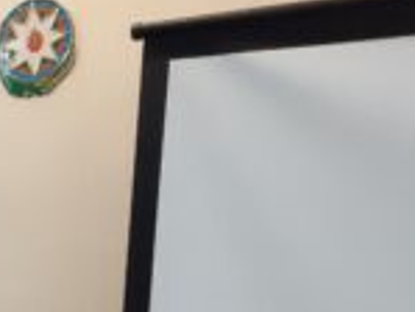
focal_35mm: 87
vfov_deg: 15.7
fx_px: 1044
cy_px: 465
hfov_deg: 19.5
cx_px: -214
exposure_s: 1/50
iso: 2808
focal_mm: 4.75
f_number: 1.75
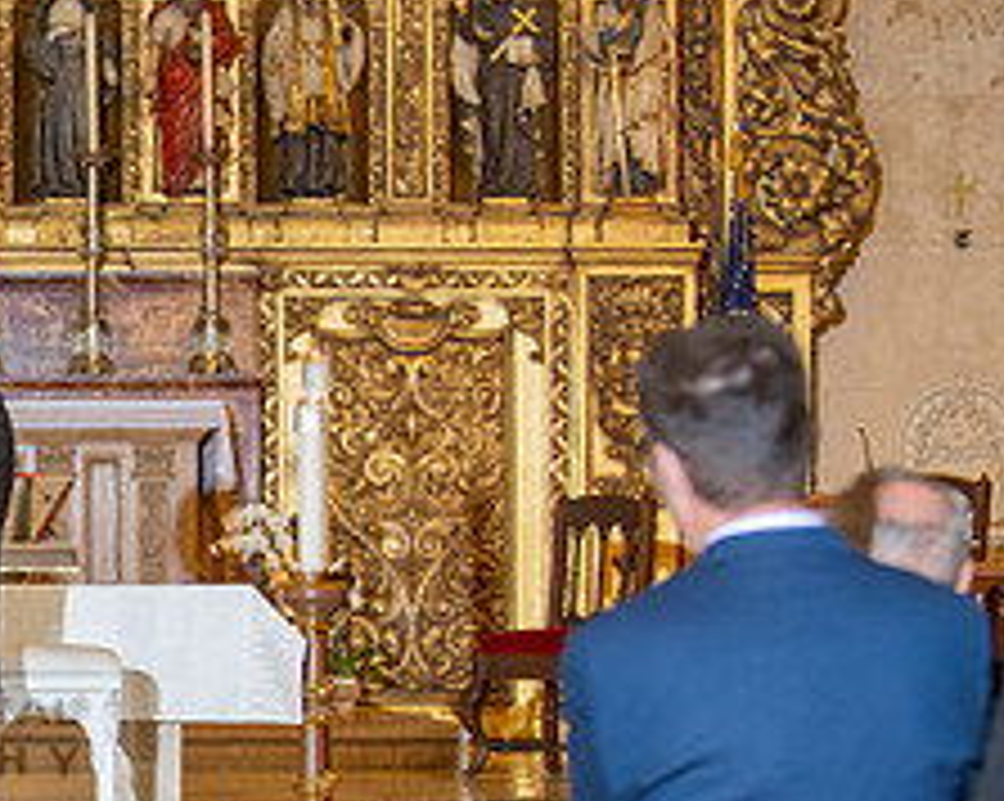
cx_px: -261
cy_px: 700
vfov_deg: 8.9
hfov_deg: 10.9
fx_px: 5136
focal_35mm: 173
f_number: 3.2
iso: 1000
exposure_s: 1/160
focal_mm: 70
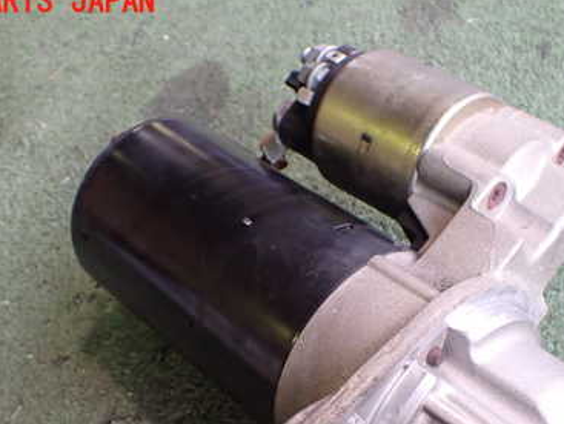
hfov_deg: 38.7
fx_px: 799
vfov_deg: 29.2
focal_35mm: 49
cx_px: 337
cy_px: 329
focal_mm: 5.4
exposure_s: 1/125
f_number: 2.3
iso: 500
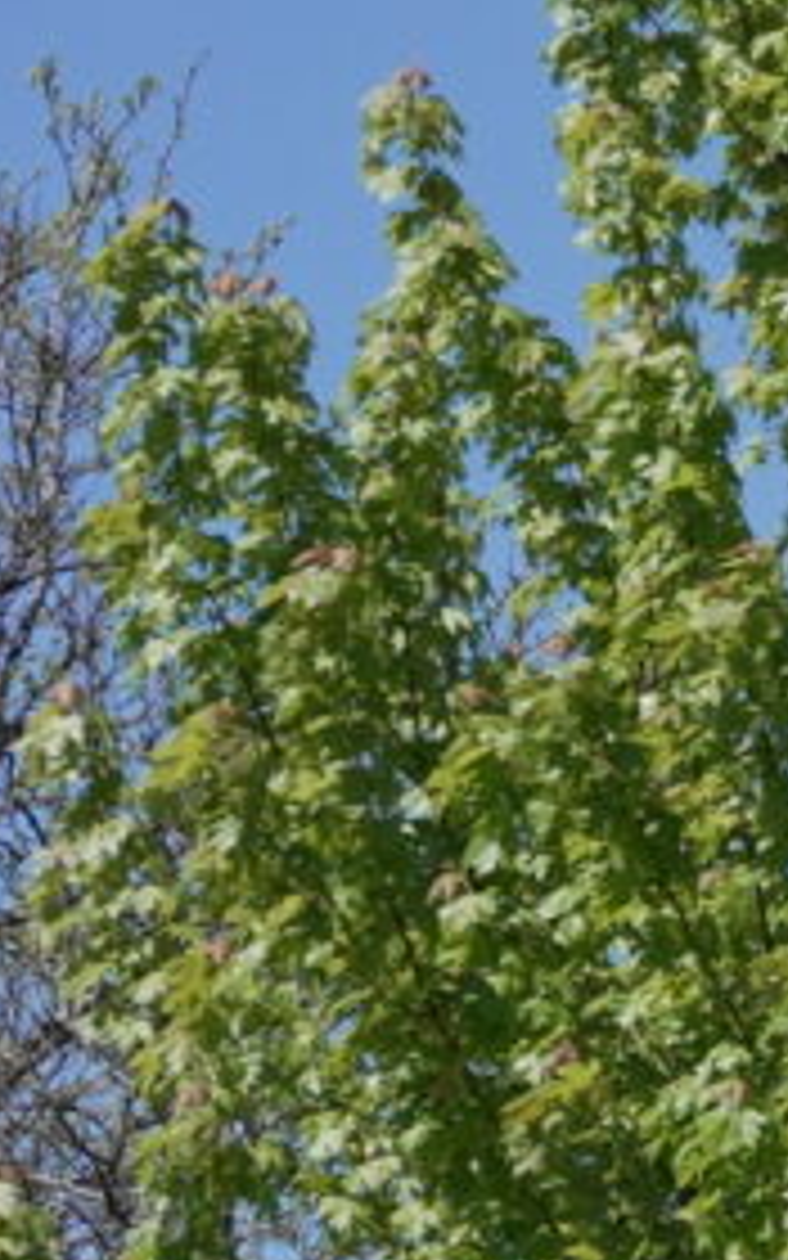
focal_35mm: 314
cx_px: 4570
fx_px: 10776
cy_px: 1424
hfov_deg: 3.6
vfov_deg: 6.7
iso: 200
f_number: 2.8
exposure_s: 1/4000
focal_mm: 33.6
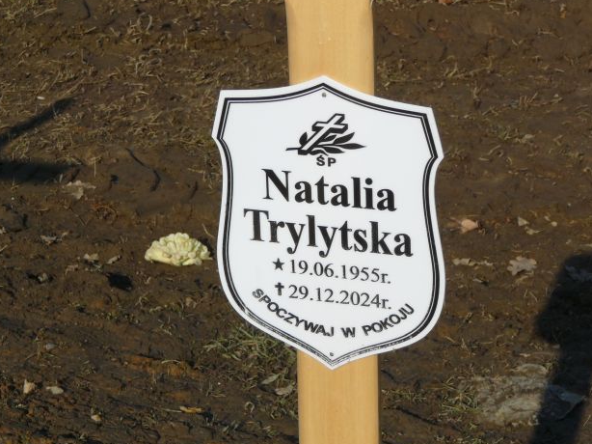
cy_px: 219
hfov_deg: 16.0
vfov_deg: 12.0
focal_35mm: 123
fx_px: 2103
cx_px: 304
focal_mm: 17.6
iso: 80
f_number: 6.3
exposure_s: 1/400
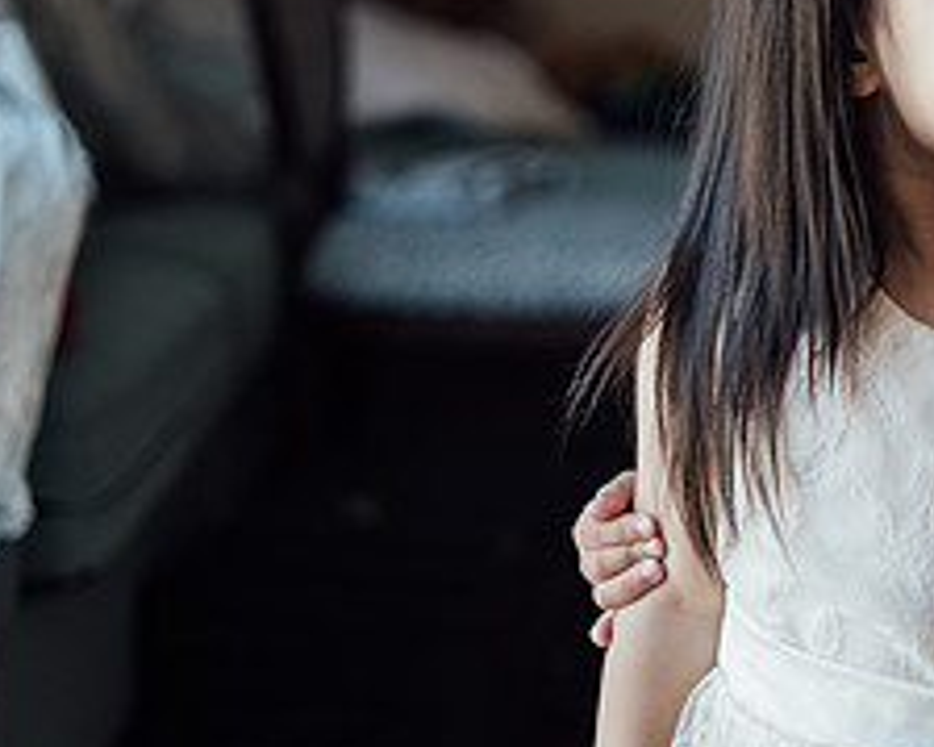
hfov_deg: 21.7
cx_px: 917
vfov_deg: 18.0
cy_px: 273
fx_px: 2349
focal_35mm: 85
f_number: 1.4
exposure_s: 1/400
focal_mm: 35
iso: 320
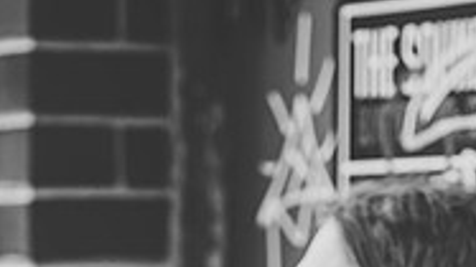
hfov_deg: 5.9
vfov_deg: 3.3
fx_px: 4605
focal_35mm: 365
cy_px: 464
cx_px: 349
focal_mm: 110
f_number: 2.8
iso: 1600
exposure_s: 1/400
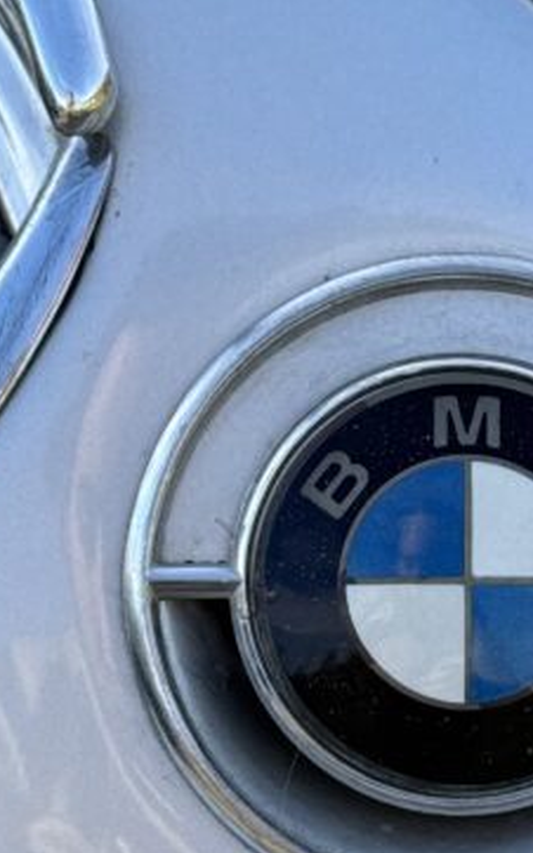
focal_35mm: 144
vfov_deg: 14.5
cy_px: 563
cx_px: 460
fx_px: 3349
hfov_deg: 9.1
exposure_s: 1/1172
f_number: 1.78
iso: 64
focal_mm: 6.76
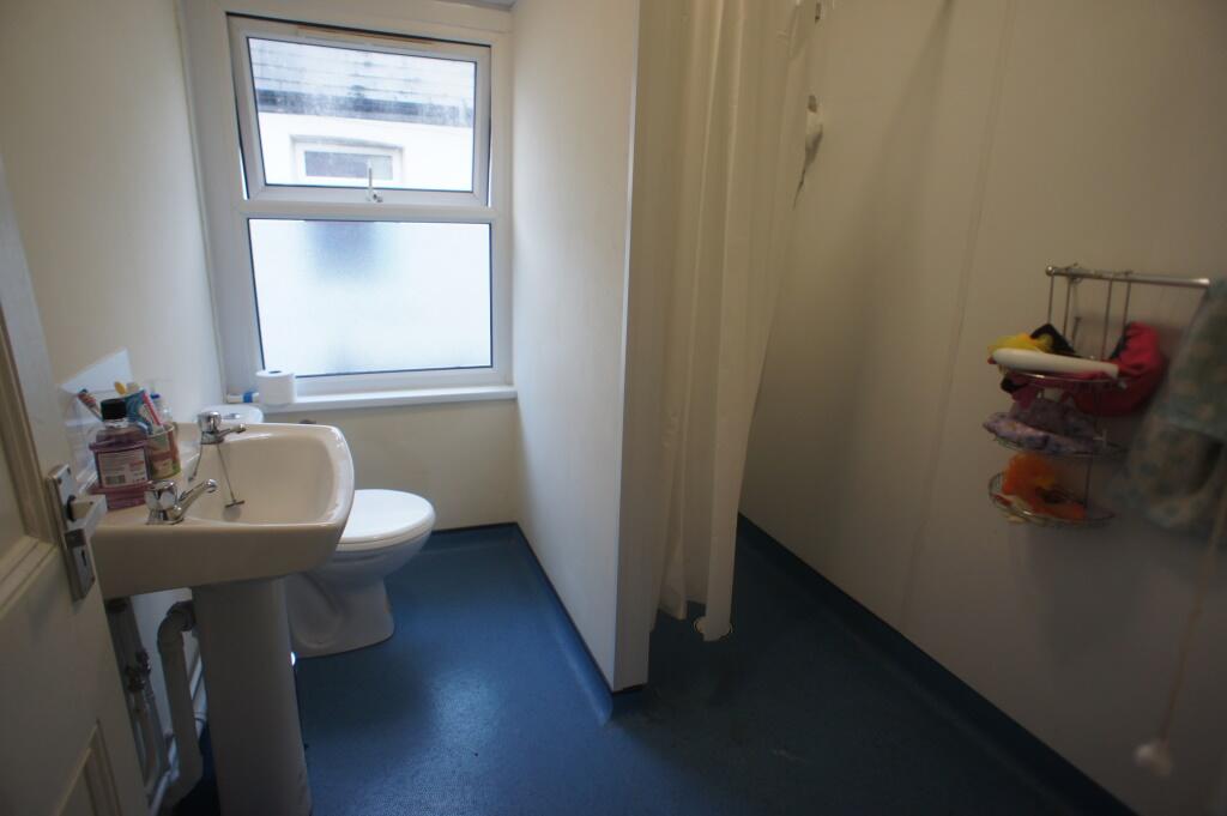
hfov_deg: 73.8
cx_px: 614
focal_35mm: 24
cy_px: 408
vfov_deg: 53.1
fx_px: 817
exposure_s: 1/30
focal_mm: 16
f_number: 3.2
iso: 200
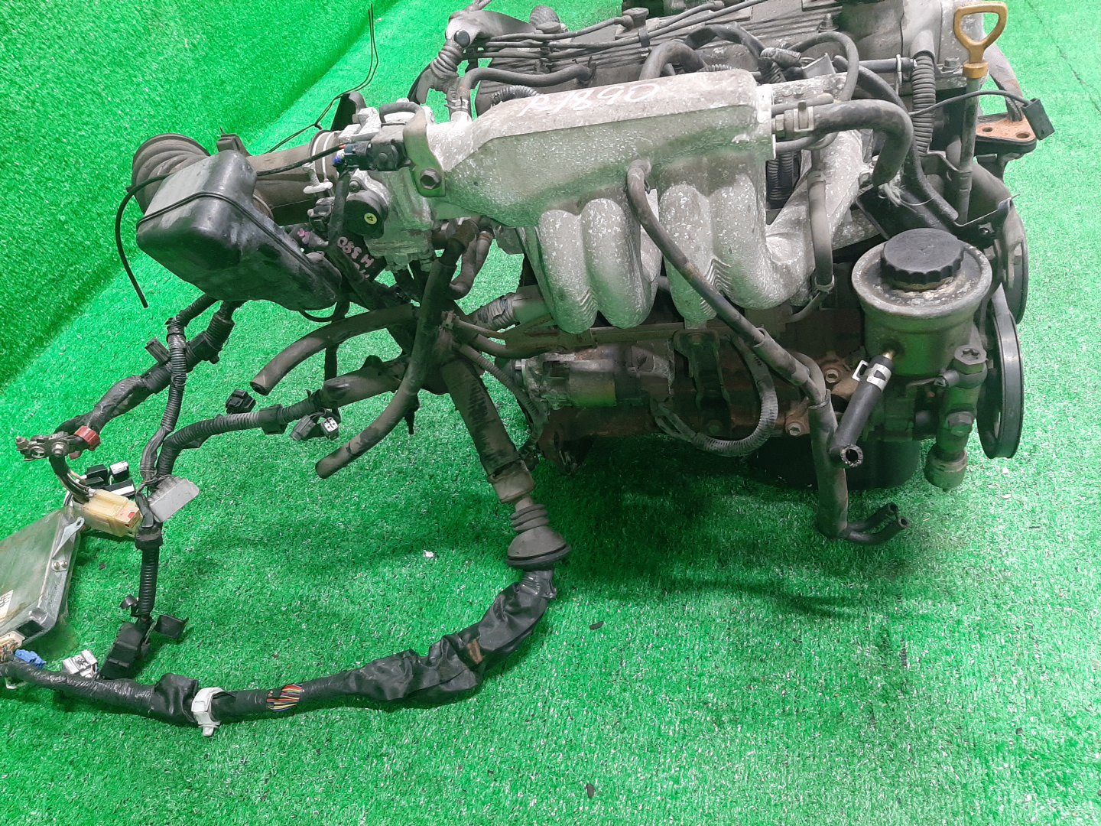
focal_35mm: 26
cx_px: 550
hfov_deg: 67.3
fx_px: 827
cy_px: 413
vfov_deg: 53.1
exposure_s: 1/33
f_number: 1.7
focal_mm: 3.93
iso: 194
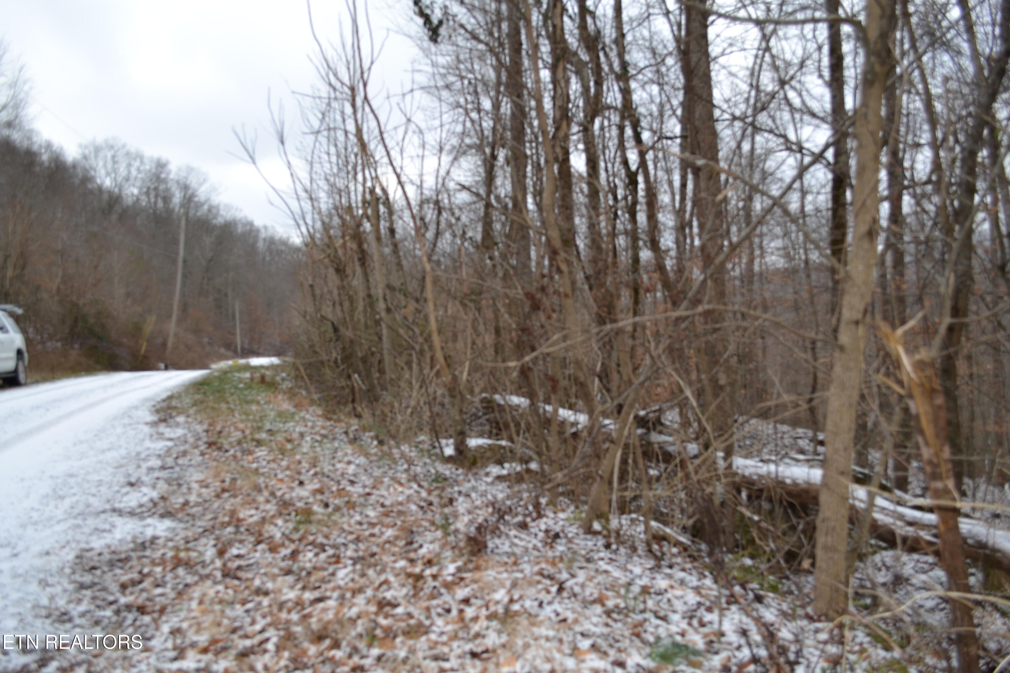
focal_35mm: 27
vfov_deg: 47.9
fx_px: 757
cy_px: 336
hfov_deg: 67.4
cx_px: 505
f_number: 5
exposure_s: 1/200
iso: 100
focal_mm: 18
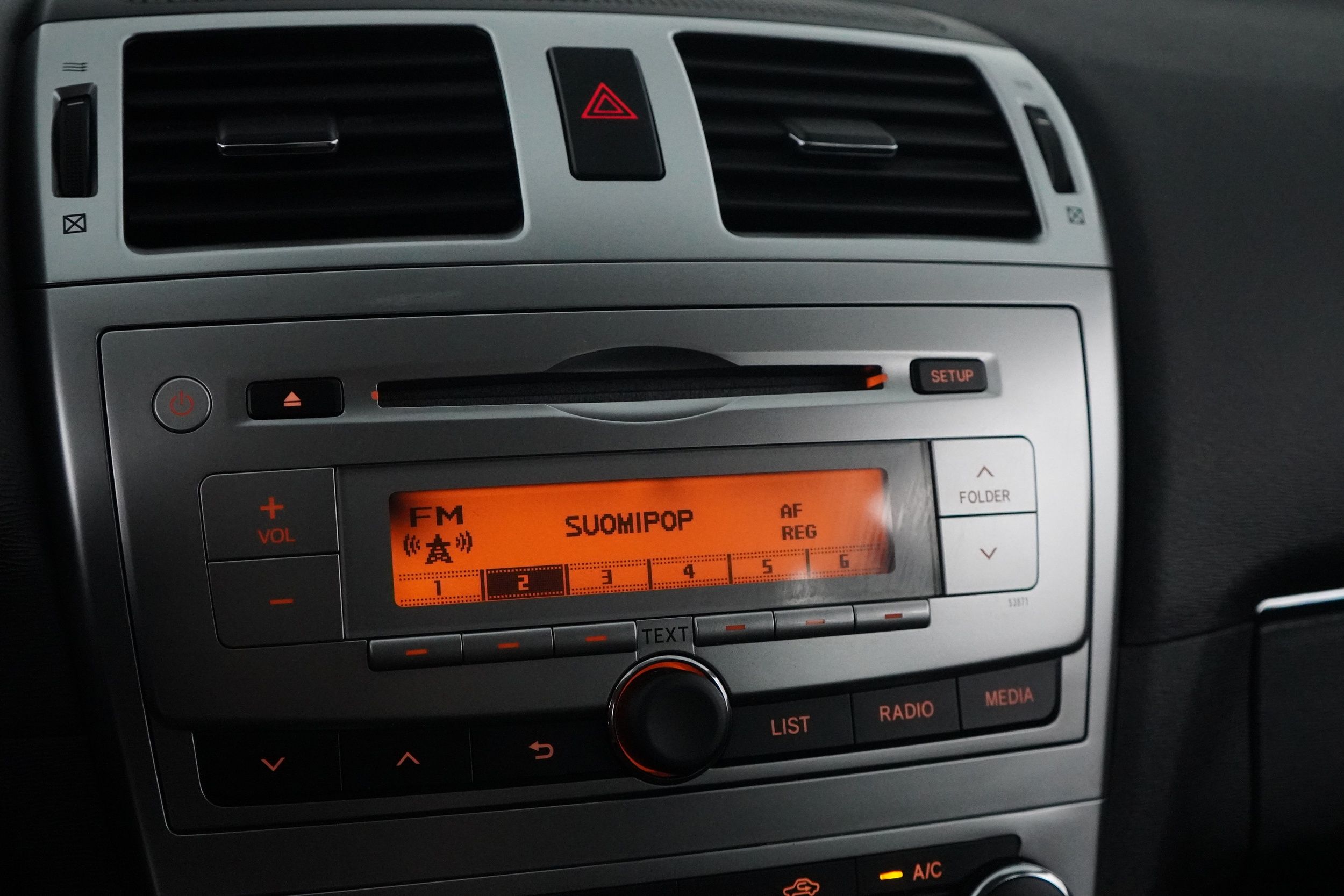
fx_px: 1568
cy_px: 448
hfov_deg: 46.4
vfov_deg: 31.9
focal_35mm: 42
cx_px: 672
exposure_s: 1/100
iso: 6400
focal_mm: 28
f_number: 3.5
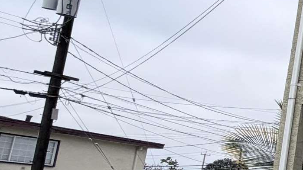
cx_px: 658
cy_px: 125
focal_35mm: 67
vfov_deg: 17.9
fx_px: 538
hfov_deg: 17.3
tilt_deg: +10.6
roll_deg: -1.1
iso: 20
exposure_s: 1/1259
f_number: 2.2
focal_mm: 2.22
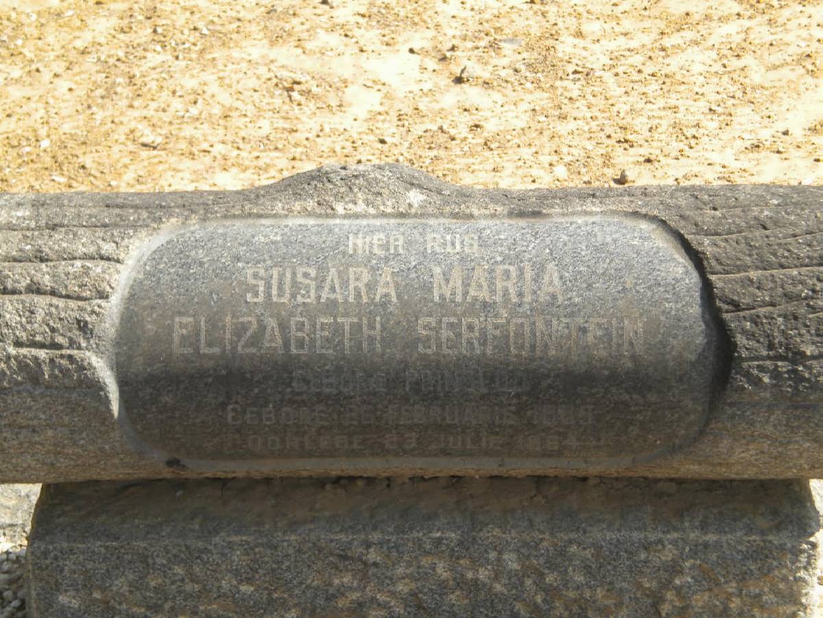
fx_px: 2282
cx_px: 412
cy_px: 309
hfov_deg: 20.4
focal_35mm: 96
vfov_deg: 15.4
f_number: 5.7
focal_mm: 17.3
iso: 80
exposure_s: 1/132
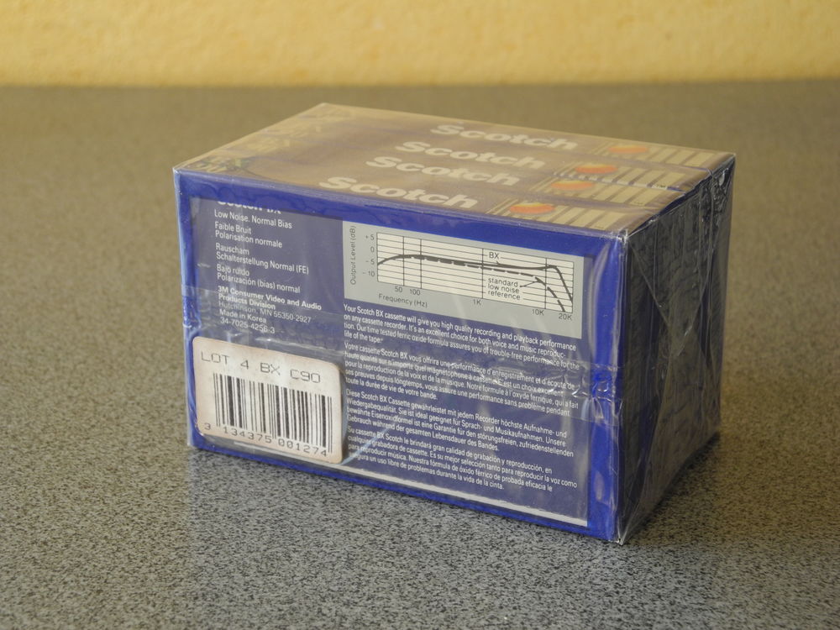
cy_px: 315
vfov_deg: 19.4
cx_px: 420
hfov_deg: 25.7
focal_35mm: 76
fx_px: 1844
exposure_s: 1/30
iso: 180
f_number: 4
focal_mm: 16.3
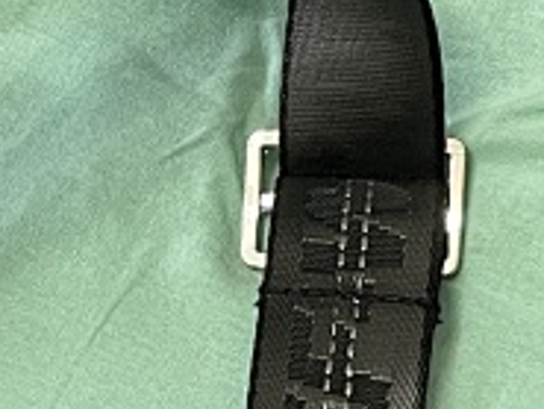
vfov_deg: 9.1
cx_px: 276
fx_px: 2390
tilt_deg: -75.7
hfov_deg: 13.0
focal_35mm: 152
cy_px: 847
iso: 250
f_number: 1.6
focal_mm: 4.2
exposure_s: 1/50
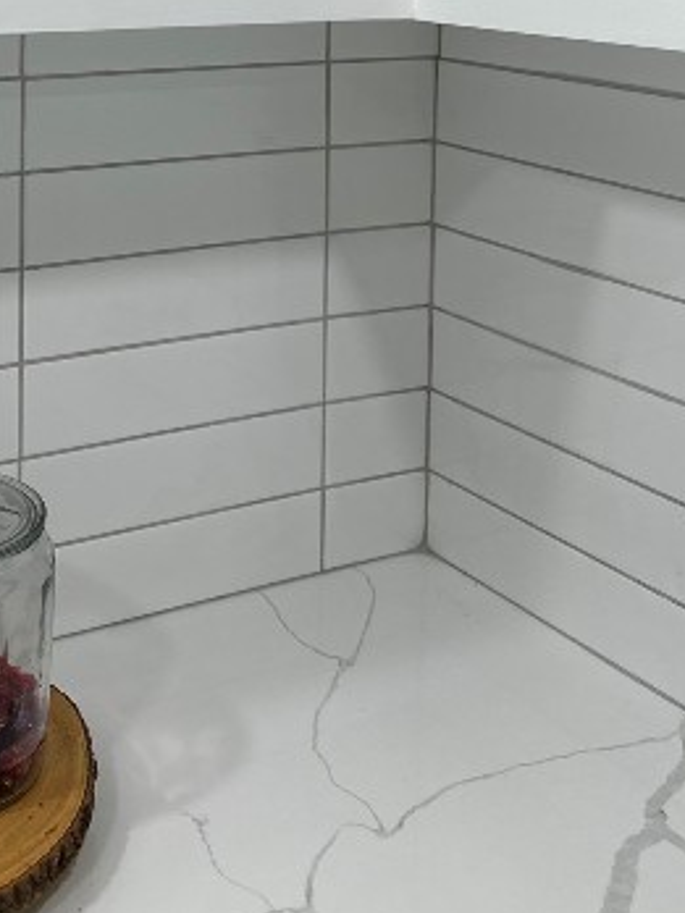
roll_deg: +0.0
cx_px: 42
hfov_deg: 26.4
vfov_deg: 33.0
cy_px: -16
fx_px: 1398
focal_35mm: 53
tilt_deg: -4.0
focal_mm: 6.86
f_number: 1.78
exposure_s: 1/120
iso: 100
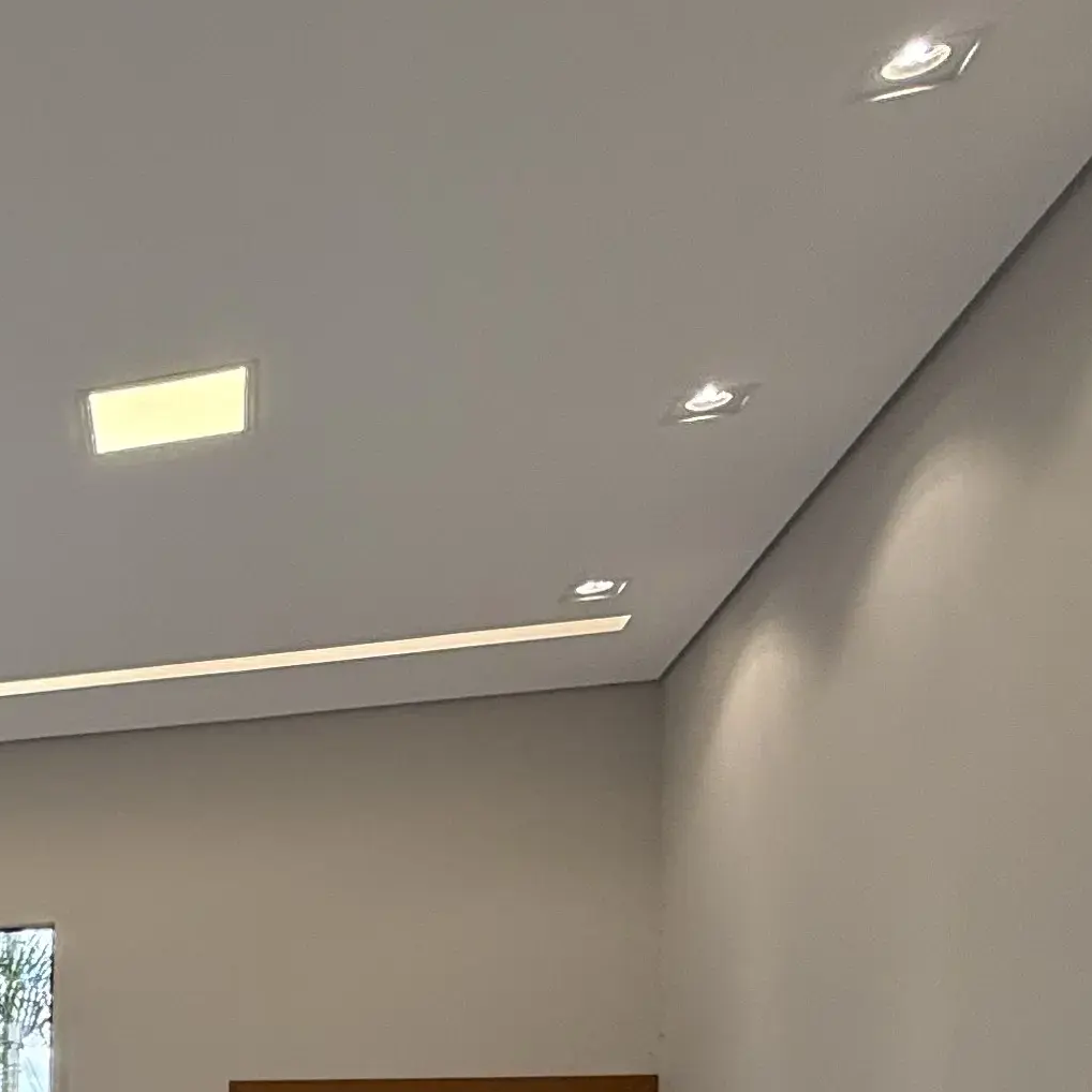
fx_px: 1749
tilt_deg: +1.9
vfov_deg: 31.2
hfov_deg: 25.1
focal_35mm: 49
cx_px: -602
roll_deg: -1.6
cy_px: 1171
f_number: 2.2
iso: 80
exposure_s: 1/120
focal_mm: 2.22
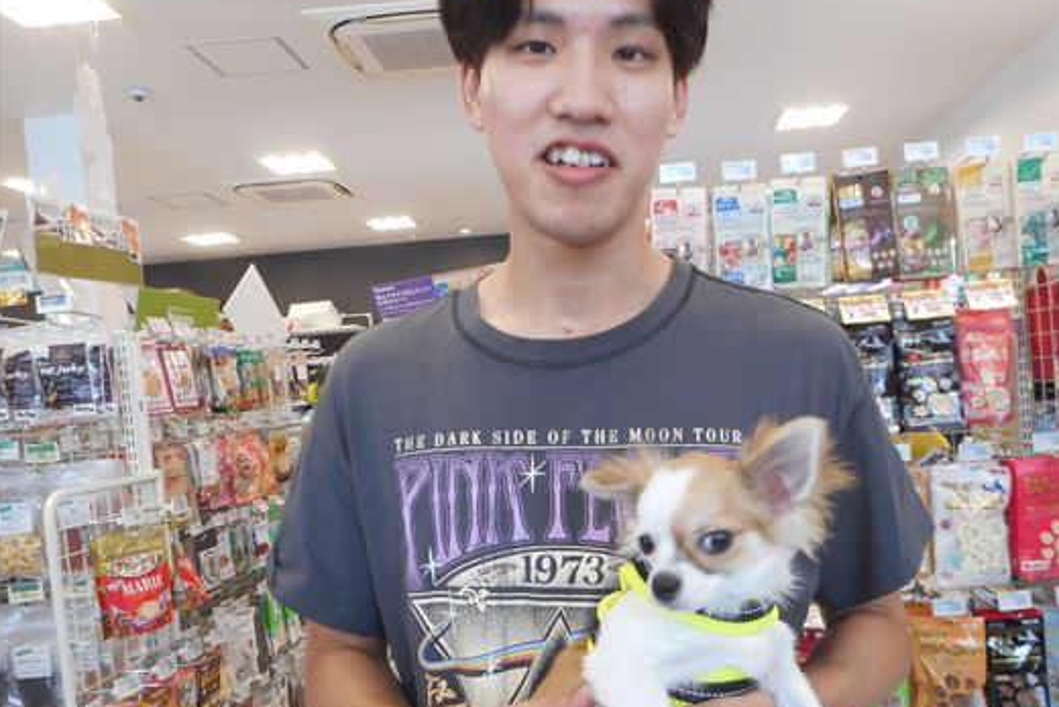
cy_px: 430
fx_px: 883
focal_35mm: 30
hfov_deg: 61.7
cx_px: 603
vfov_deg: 43.4
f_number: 3.7
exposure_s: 1/30
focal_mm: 4.5
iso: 200
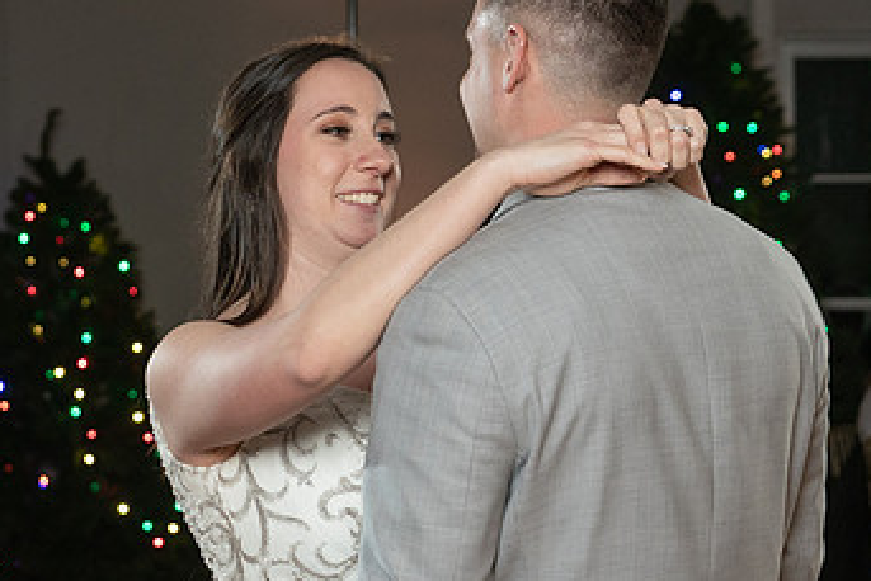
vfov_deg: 10.2
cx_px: 336
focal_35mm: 134
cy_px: 389
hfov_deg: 15.3
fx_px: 3243
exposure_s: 1/200
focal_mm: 70
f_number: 5.6
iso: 2000
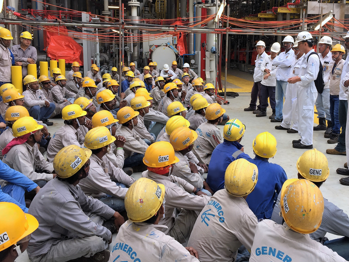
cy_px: 109
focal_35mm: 35
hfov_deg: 52.3
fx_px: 353
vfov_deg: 40.6
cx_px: 206
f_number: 2.2
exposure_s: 1/125
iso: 32
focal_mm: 4.15
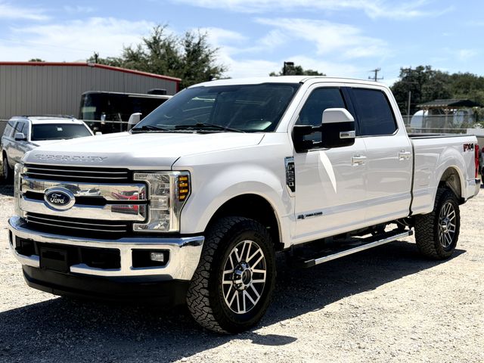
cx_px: 242
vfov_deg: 30.3
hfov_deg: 39.7
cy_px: 182
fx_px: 671
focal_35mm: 48
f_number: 1.78
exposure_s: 1/8772
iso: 80
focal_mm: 6.76
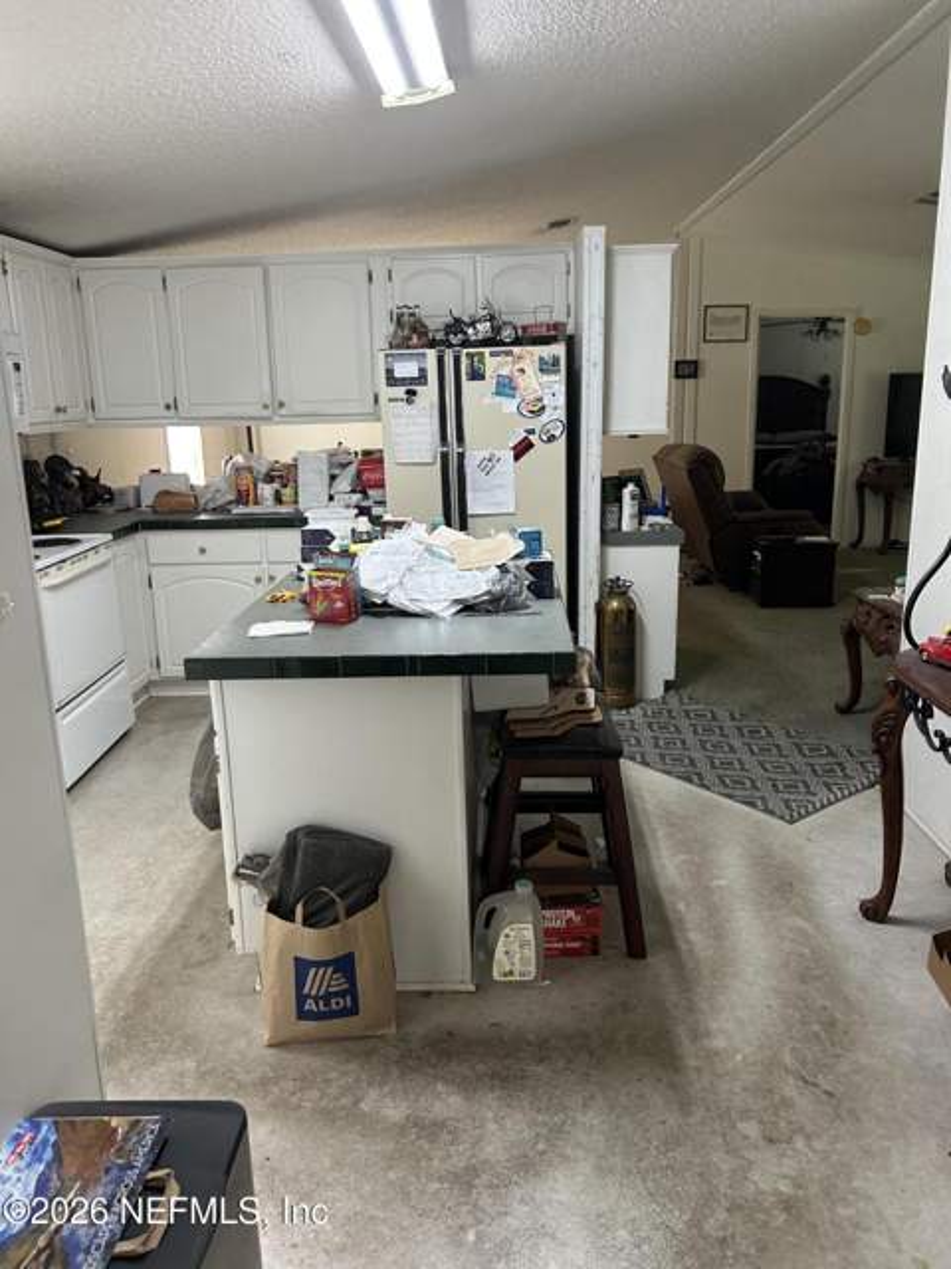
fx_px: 952
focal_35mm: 26
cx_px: 476
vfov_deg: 67.3
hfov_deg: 53.1
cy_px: 634
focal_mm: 5.7
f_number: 1.5
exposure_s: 1/60
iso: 250
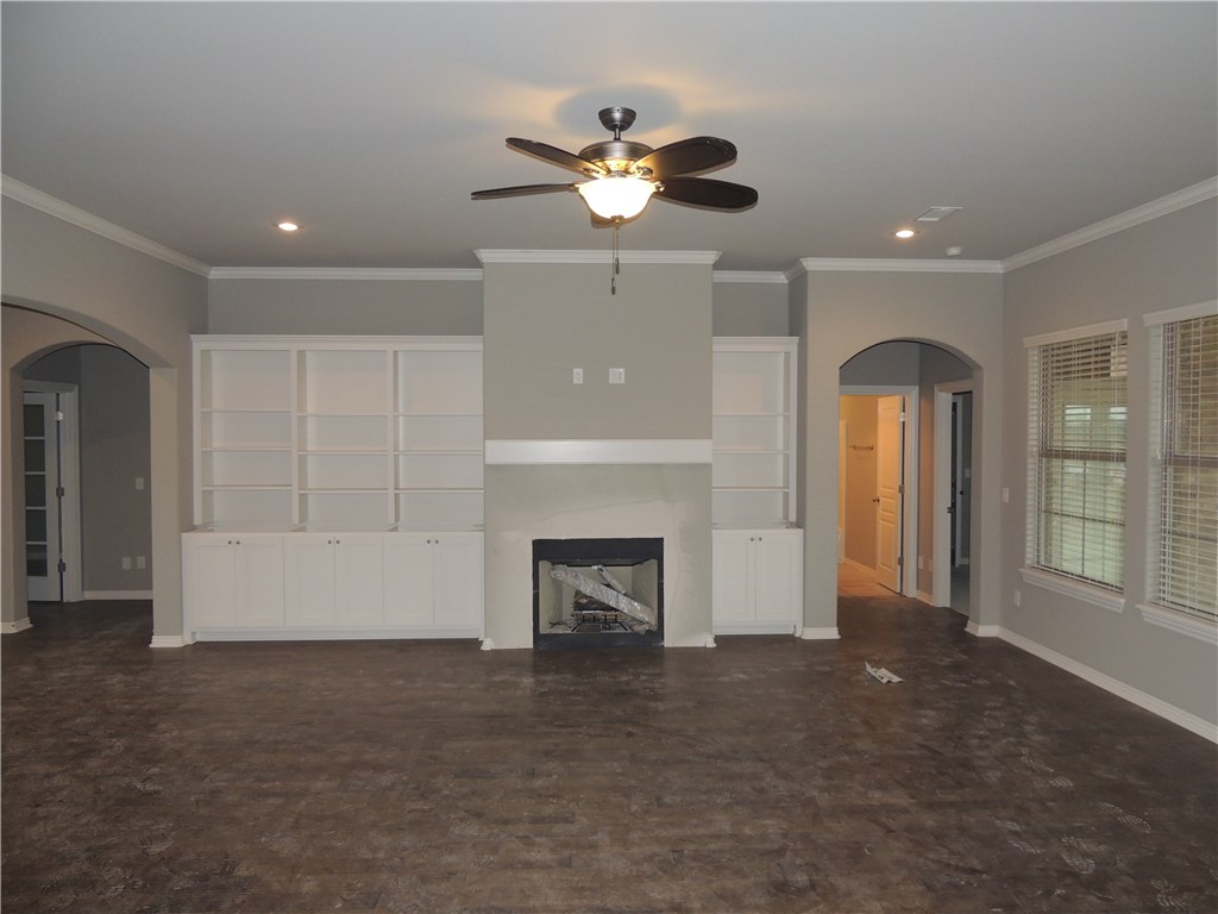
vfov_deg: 56.8
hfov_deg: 71.6
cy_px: 457
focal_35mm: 24
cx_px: 609
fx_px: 844
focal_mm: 4.3
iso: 200
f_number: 3
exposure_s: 1/30
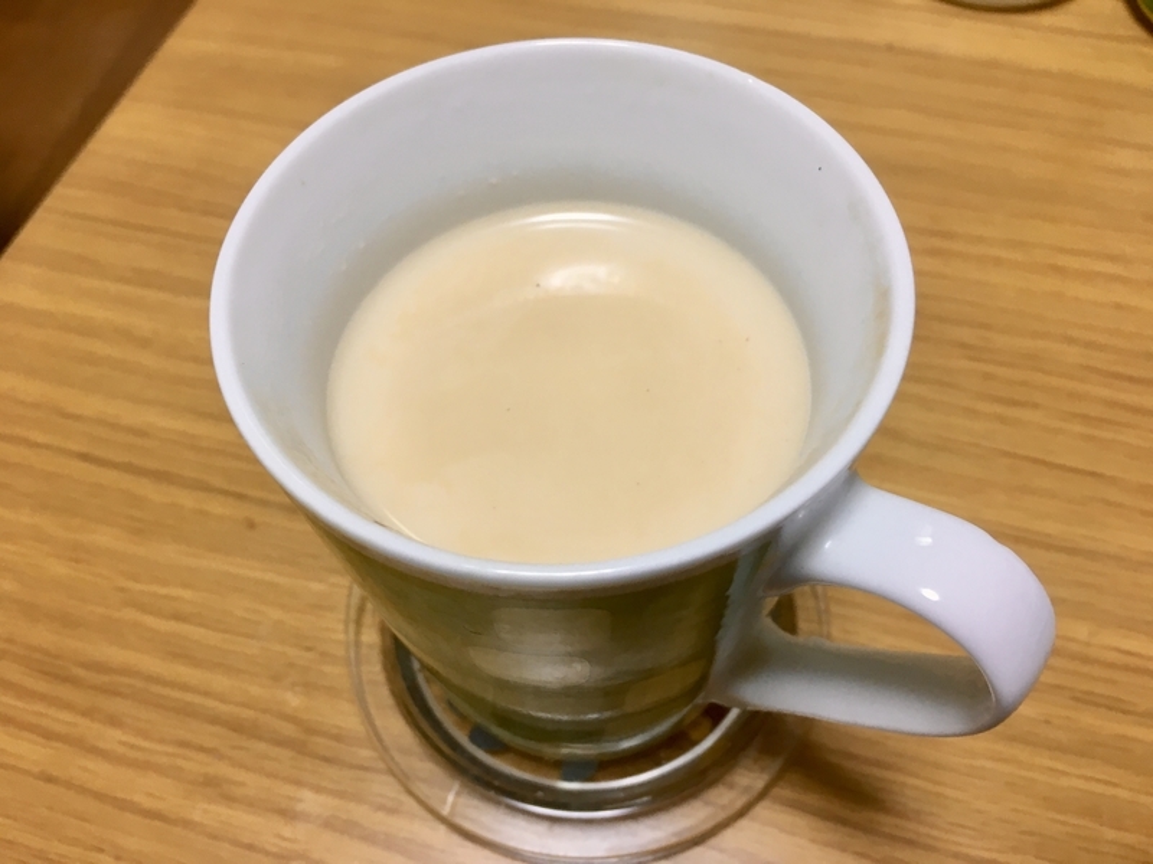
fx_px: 966
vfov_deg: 48.2
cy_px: 432
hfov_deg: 61.7
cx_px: 576
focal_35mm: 29
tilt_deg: -56.4
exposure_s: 1/30
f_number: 2.2
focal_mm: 4.15
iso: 64
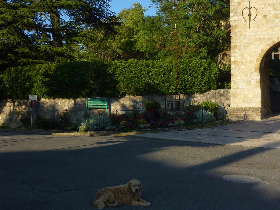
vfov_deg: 29.5
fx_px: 396
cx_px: 193
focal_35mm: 49
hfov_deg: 38.3
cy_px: 68
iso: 100
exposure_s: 1/400
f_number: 4
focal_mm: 5.4
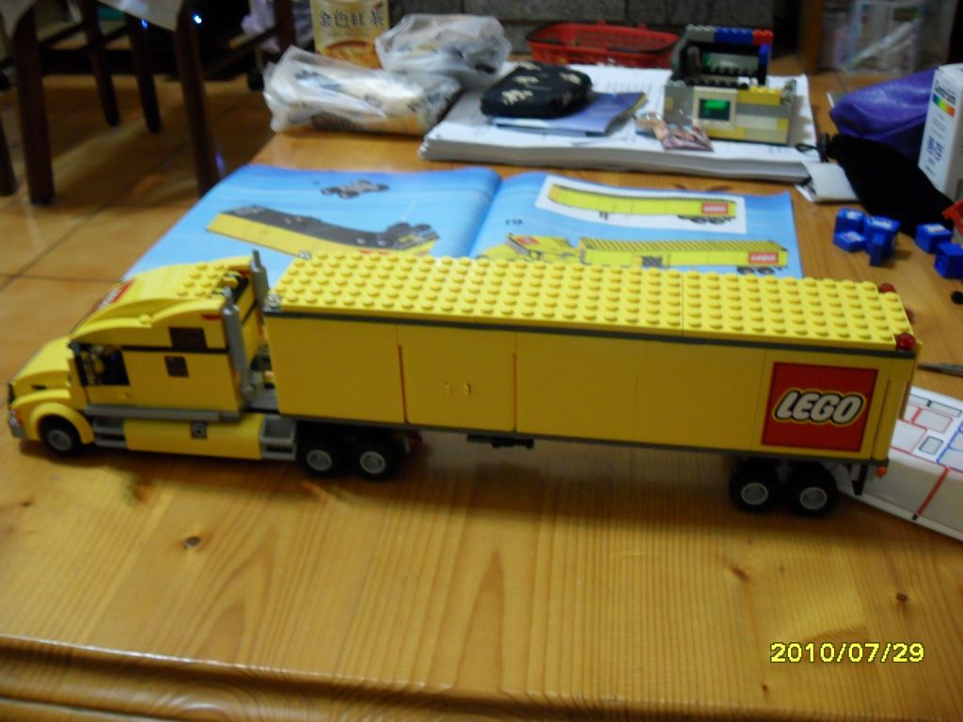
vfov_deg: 40.7
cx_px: 482
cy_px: 361
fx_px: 974
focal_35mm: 35
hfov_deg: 52.6
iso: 200
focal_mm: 6.2
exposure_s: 1/4
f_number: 2.8
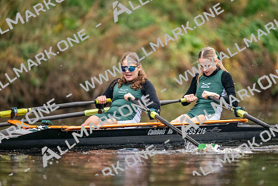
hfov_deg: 3.4
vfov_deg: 2.3
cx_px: 139
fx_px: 4634
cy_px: 93
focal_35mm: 600
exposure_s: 1/2500
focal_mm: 600
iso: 7200
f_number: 4
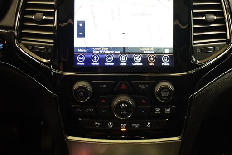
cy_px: 79
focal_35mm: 45
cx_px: 124
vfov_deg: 29.9
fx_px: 290
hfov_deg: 43.6
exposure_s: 1/100
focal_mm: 18
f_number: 3.5
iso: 3200
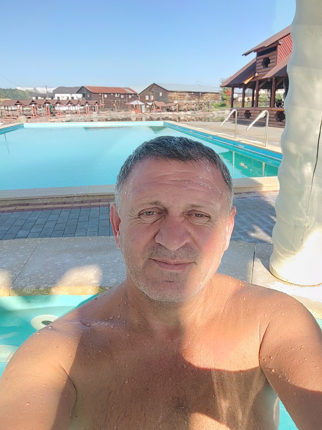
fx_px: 236
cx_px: 161
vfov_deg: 84.7
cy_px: 215
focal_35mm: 19
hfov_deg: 68.7
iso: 50
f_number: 2.45
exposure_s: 1/1012
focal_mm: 3.26
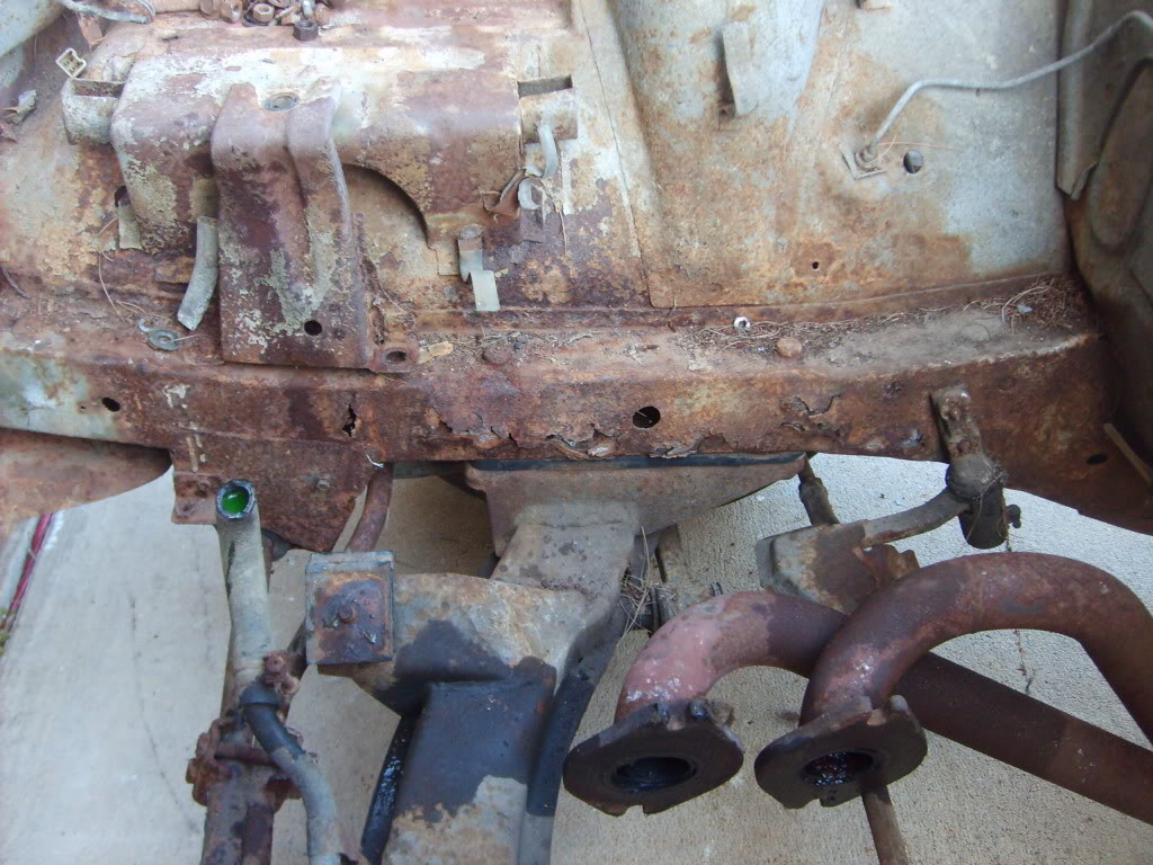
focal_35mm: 35
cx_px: 576
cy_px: 432
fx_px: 1166
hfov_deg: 52.6
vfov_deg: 40.7
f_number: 2.8
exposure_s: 1/30
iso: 120
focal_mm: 5.8
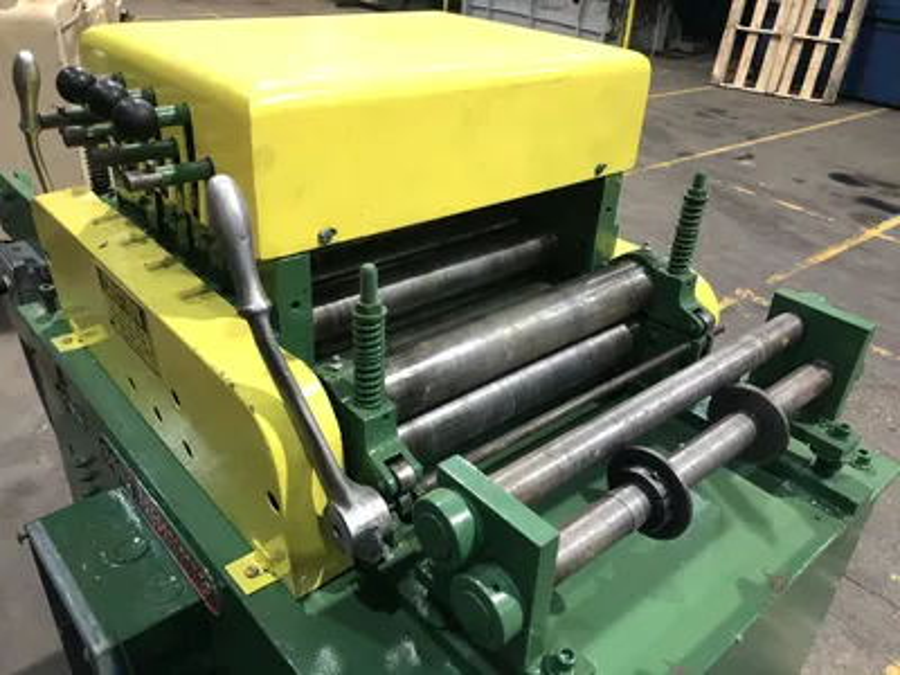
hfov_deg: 63.4
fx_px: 728
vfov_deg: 49.7
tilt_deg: -30.6
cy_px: 338
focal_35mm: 28
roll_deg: -3.5
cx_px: 450
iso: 50
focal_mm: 4
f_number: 1.8
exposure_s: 1/15
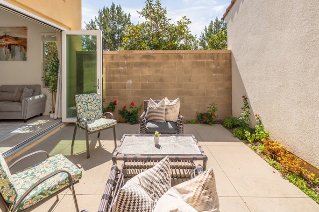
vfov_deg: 65.9
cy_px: 74
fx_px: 159
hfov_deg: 89.9
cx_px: 150
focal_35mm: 18
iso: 100
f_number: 8
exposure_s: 1/4000
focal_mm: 12
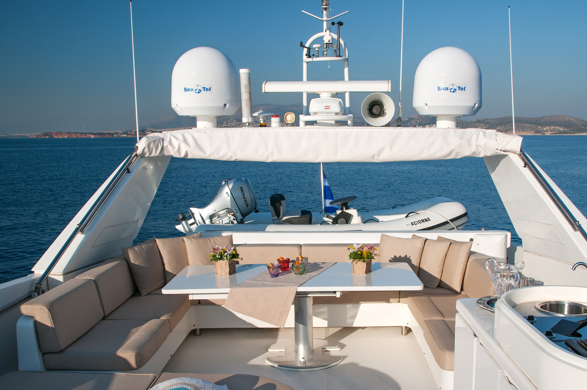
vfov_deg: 38.7
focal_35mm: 34
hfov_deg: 55.7
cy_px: 220
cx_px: 324
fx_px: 554
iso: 200
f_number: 8
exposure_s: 1/320
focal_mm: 20
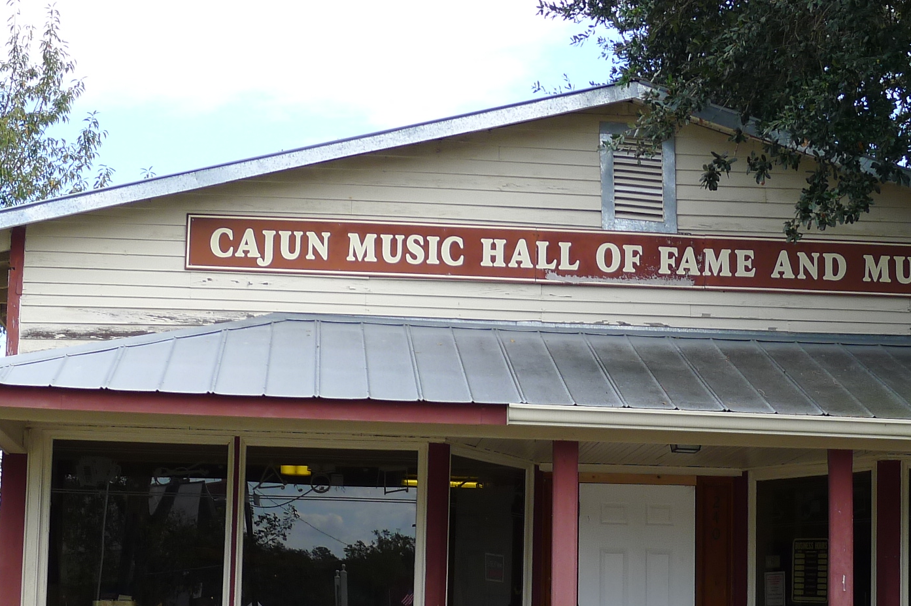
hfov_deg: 24.7
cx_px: 593
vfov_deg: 16.5
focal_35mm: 82
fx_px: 2074
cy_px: 479
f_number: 2.8
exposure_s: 1/320
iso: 80
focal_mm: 9.2
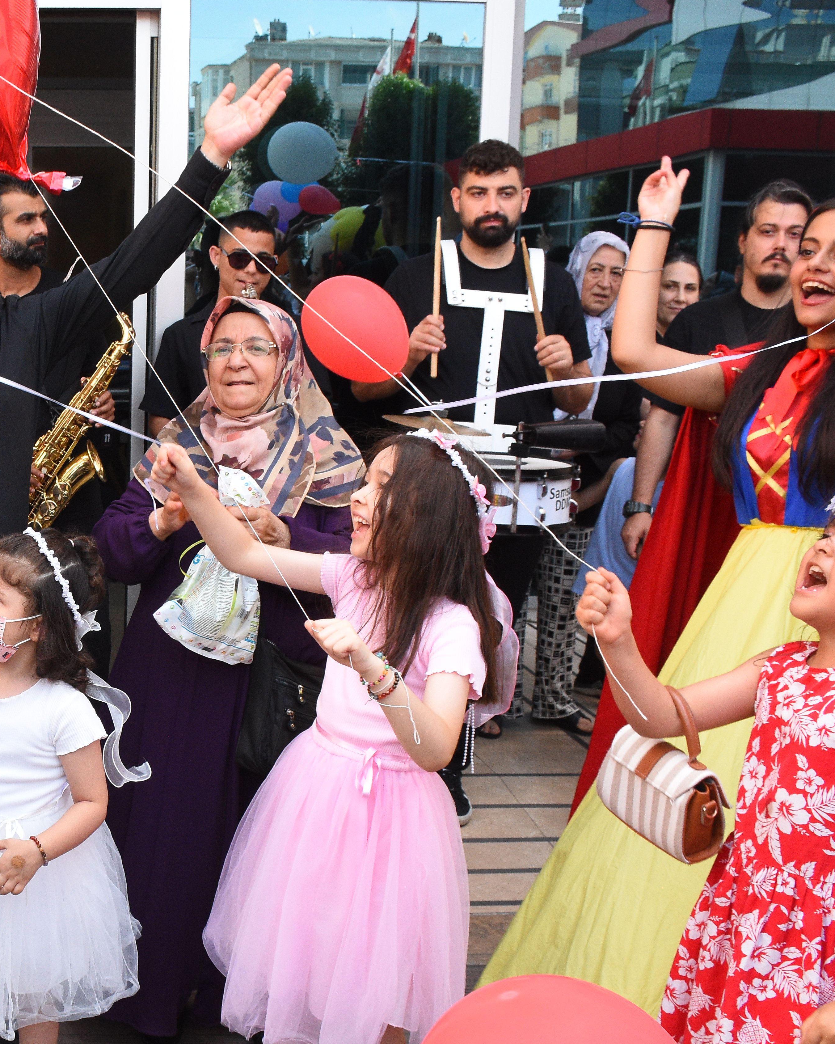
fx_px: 1390
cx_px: -41
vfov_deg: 41.1
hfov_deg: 30.5
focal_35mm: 45
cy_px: 599
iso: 1000
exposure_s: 1/250
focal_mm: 18
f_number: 8
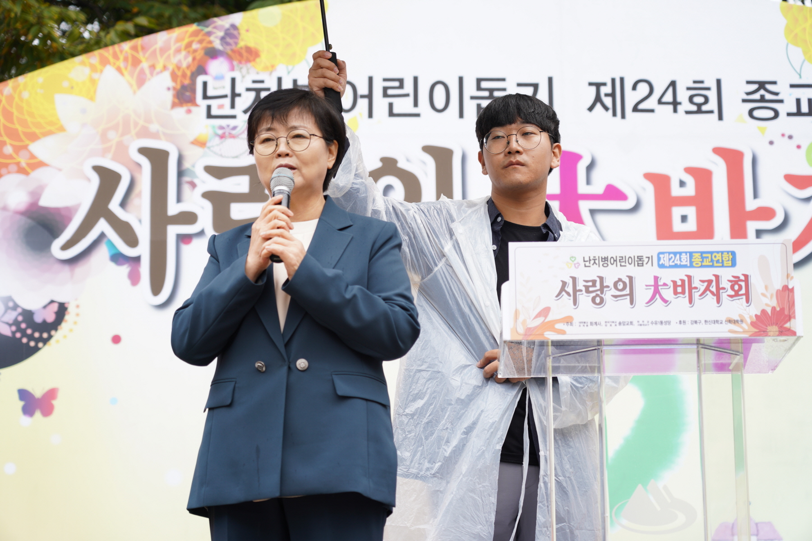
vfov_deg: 15.0
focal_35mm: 91
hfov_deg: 22.4
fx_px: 2052
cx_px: 406
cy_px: 270
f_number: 4
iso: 160
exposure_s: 1/125
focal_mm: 91
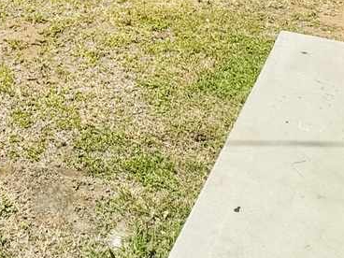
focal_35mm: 57
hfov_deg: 31.0
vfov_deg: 21.3
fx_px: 566
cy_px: -135
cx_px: -11
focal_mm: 2.22
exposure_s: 1/1927
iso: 50
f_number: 2.2
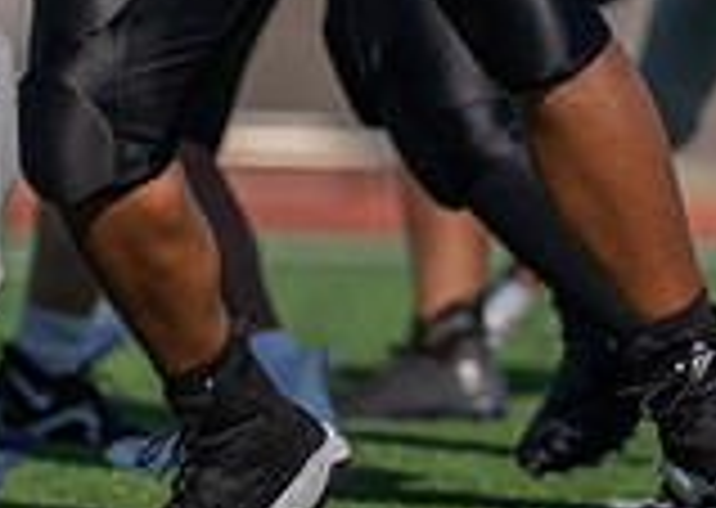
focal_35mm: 851
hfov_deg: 2.4
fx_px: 17276
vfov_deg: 1.7
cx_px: 353
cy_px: -248
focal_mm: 200
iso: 100
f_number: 2.8
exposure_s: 1/2500
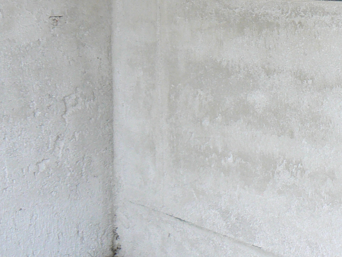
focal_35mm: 98
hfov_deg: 20.0
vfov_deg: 14.7
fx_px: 968
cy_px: -33
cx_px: 229
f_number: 4
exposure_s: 1/60
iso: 80
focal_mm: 6
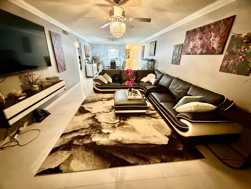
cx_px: 126
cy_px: 94
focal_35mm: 14
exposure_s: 1/40
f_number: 2.2
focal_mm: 2.22
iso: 1000
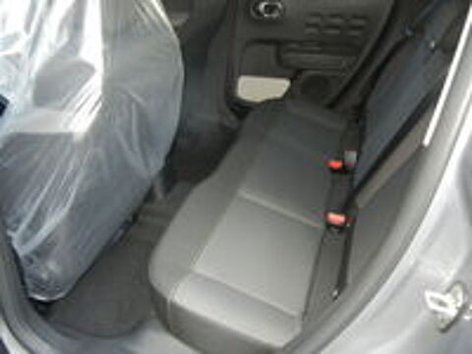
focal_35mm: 30
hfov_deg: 60.0
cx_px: 236
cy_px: 177
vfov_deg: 46.8
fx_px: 409
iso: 200
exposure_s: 1/30
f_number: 3.5
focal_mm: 5.4
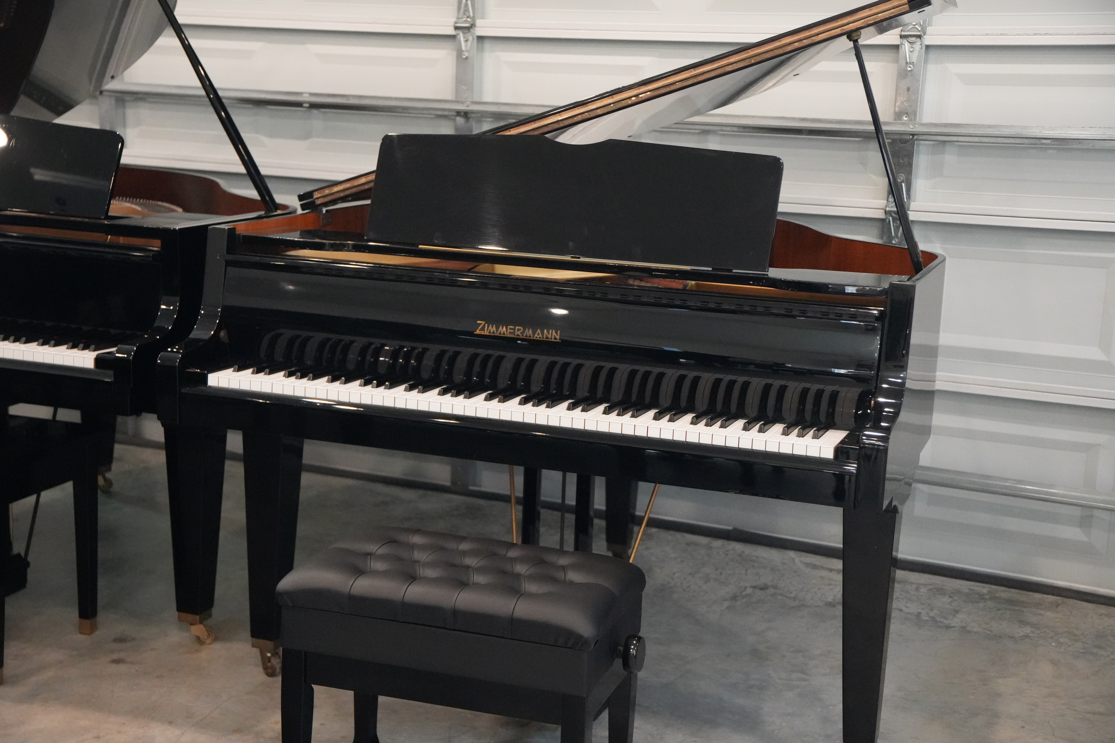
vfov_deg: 27.2
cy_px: 372
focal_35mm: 50
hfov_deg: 40.0
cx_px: 558
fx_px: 1533
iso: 5000
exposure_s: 1/160
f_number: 2.8
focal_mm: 33
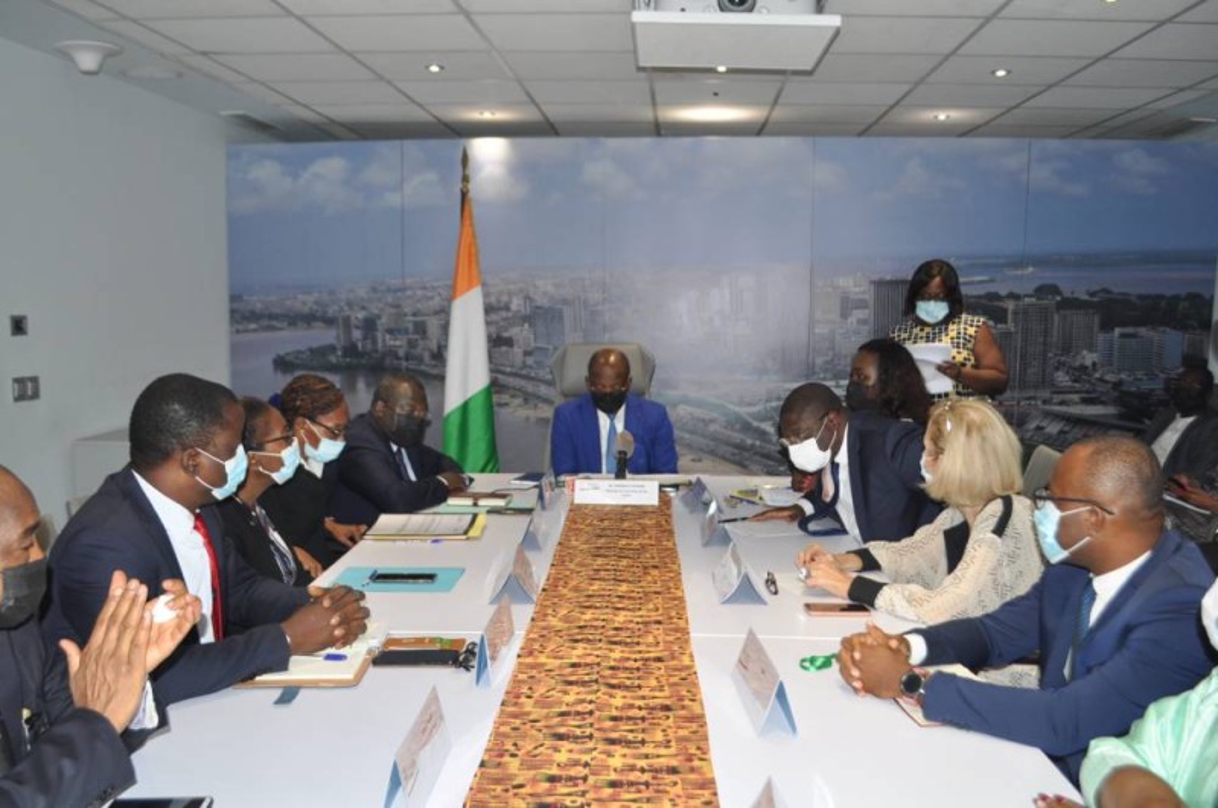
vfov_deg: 39.9
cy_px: 404
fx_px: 1115
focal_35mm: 33
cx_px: 609
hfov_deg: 57.3
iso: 400
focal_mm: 22
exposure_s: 1/60
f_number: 3.8
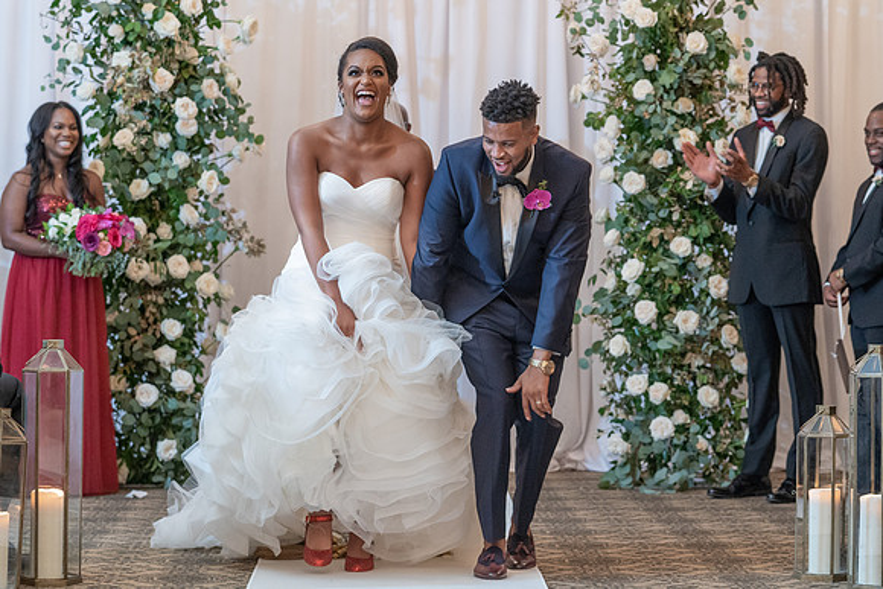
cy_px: 307
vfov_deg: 13.3
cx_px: 517
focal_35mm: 103
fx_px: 2526
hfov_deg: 19.8
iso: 2000
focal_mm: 86
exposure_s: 1/100
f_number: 4
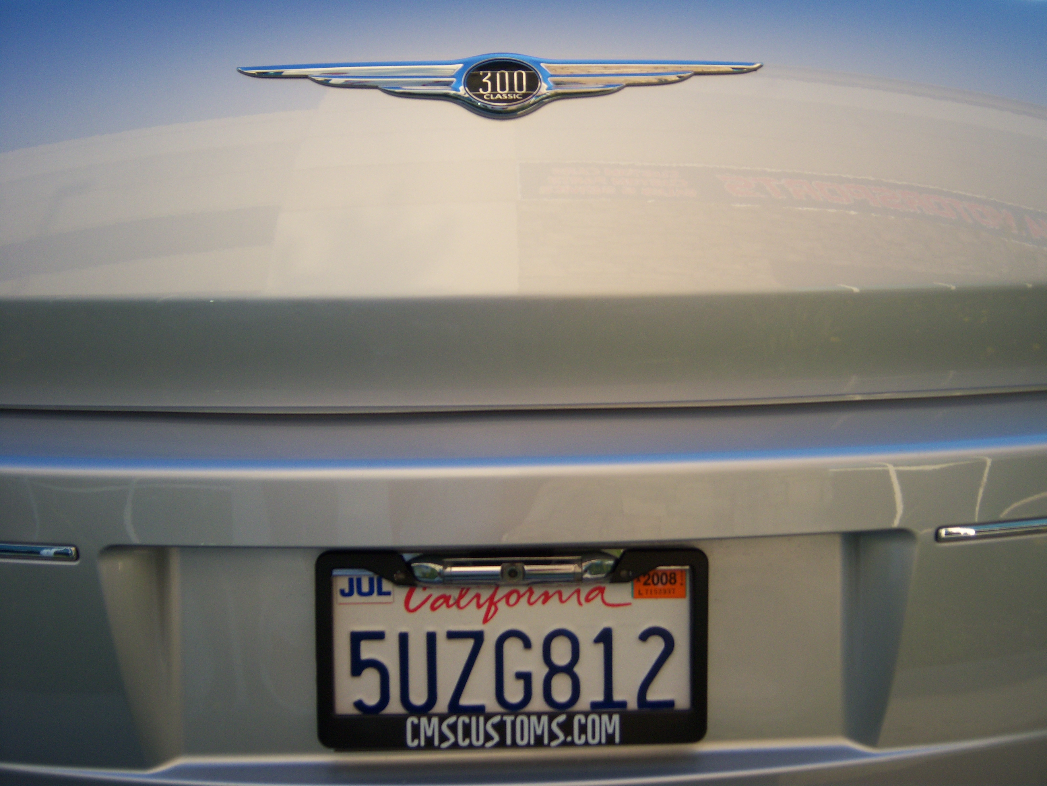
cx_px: 524
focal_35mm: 36
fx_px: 1089
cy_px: 393
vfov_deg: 39.7
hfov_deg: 51.4
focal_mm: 7.5
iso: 80
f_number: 2.8
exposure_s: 1/250
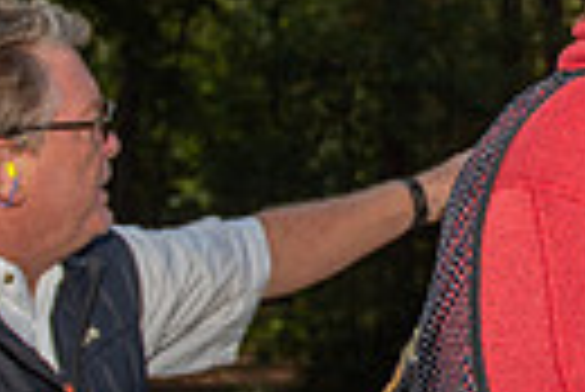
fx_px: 1448
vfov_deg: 15.4
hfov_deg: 21.8
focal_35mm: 89
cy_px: 176
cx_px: 621
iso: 80
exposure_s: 1/320
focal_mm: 20
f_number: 3.2
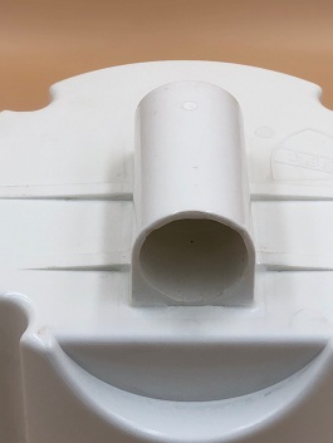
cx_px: 175
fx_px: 1256
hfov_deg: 15.1
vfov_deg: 20.0
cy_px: 290
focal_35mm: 98
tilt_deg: -41.9
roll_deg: +0.2
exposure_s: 1/150
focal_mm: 6
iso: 16
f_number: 2.4
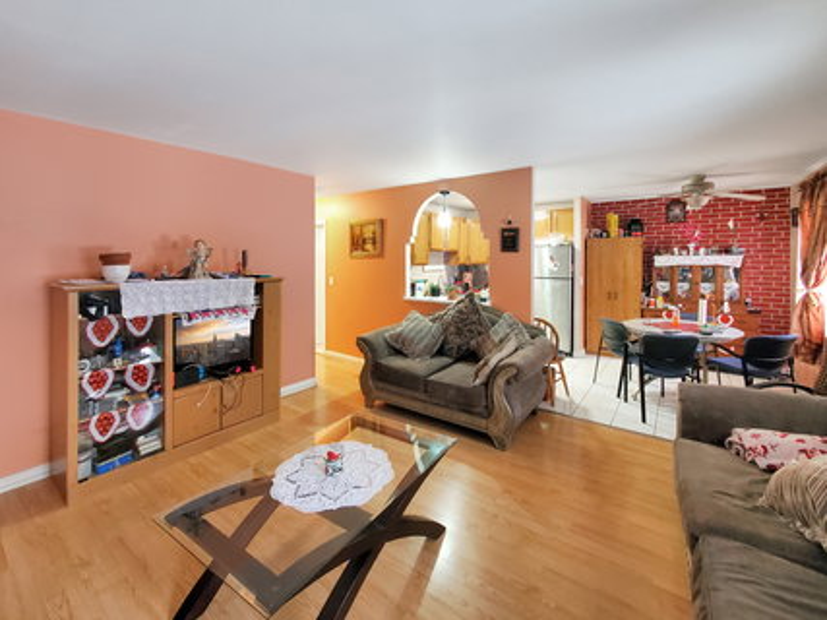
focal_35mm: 13
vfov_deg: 89.9
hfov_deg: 106.2
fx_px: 310
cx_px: 414
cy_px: 310
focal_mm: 1.8
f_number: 2.2
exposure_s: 1/29
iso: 500
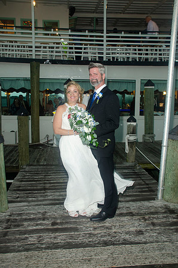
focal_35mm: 33
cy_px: 134
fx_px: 246
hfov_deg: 39.8
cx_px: 89
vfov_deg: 57.3
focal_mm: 22
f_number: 5
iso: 400
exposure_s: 1/30
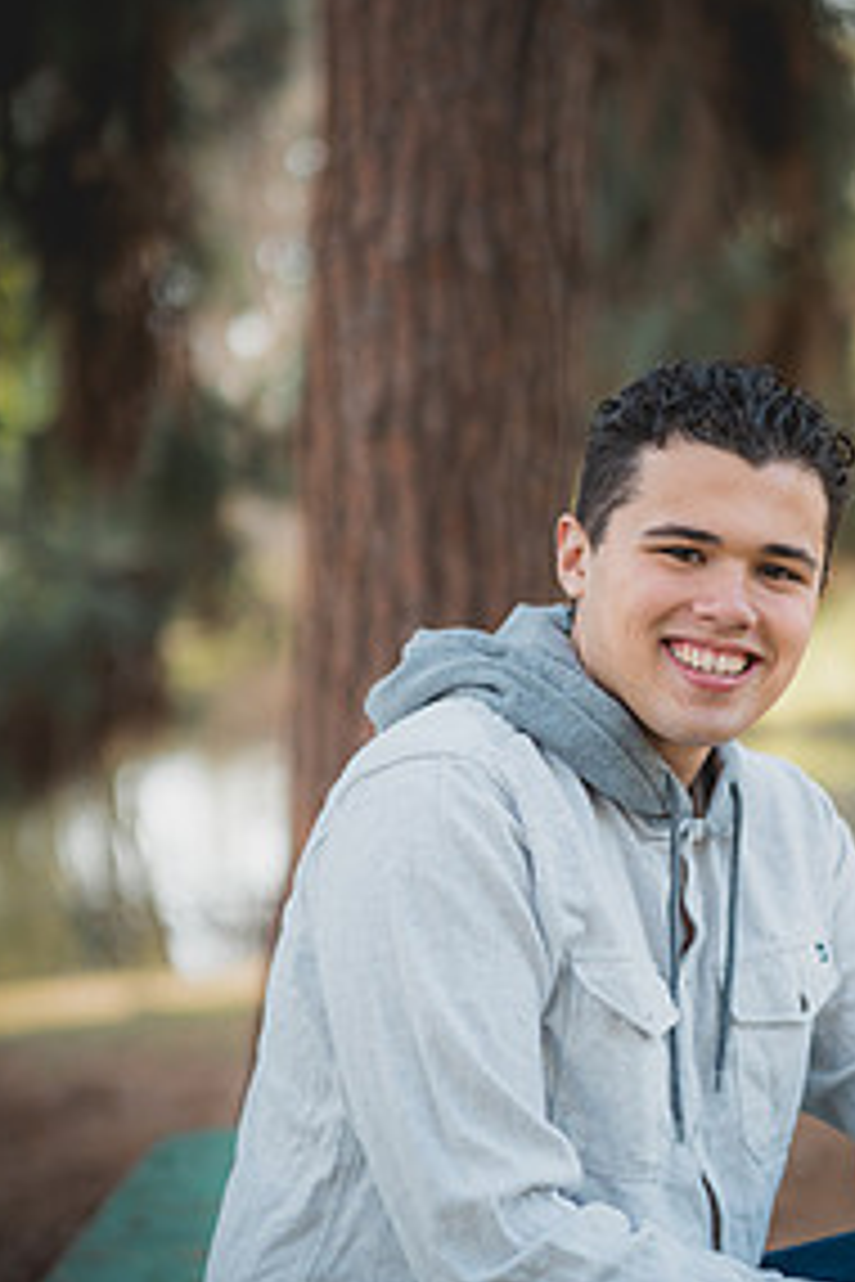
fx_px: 2814
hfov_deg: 17.2
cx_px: 576
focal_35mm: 79
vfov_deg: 25.6
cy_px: 823
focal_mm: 50
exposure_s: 1/2000
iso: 250
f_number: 1.4
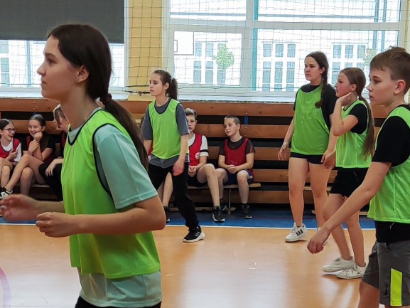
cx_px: 212
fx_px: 924
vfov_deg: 18.1
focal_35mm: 78
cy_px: 349
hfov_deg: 25.0
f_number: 1.79
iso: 54
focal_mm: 4.71
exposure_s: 1/100
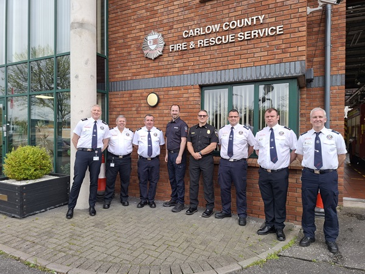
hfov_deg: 73.9
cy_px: 137
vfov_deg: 58.9
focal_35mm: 23
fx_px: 243
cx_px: 182
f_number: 1.8
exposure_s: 1/142
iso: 50
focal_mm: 5.54
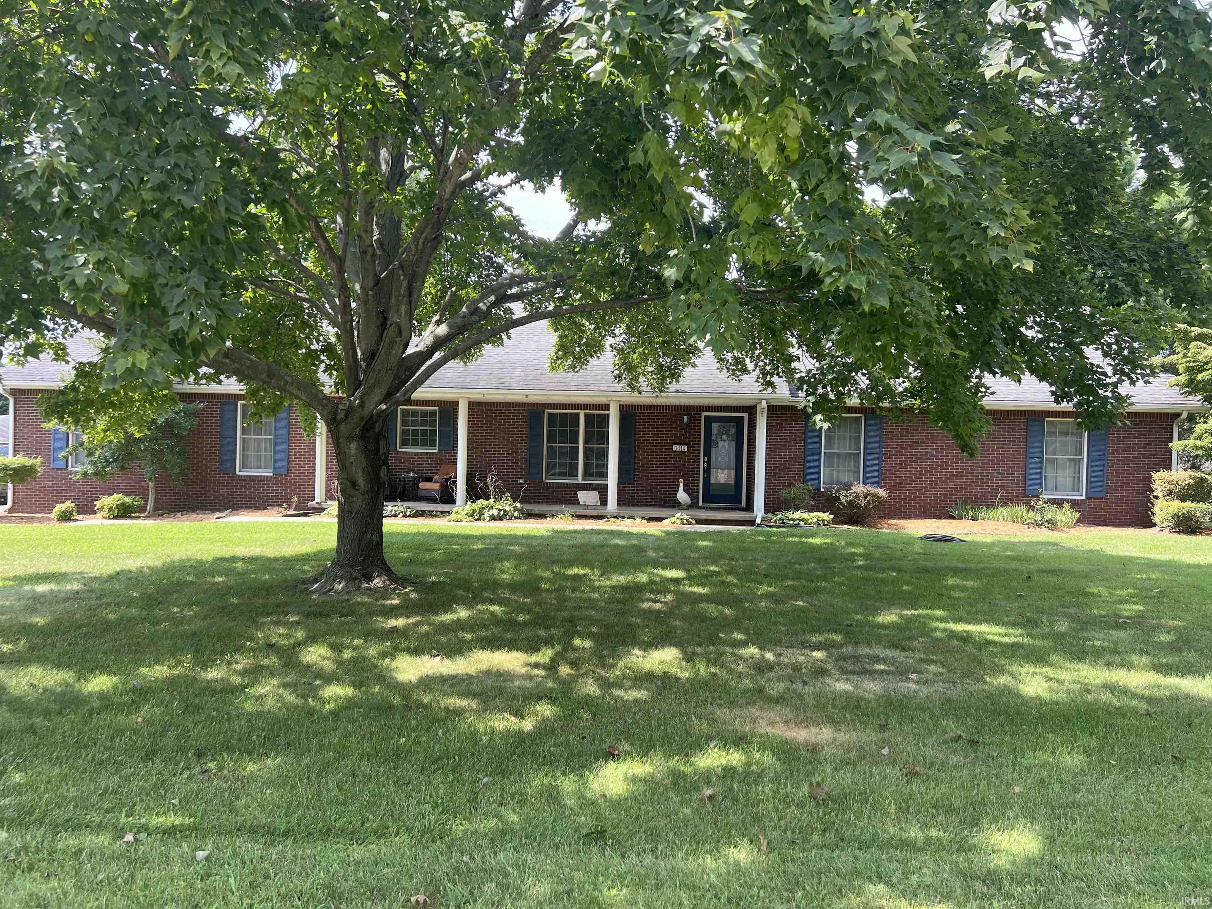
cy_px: 454
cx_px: 606
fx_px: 910
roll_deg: -2.0
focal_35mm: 26
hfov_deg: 67.3
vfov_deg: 53.1
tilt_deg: -2.1
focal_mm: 5.7
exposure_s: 1/646
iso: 50
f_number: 1.5
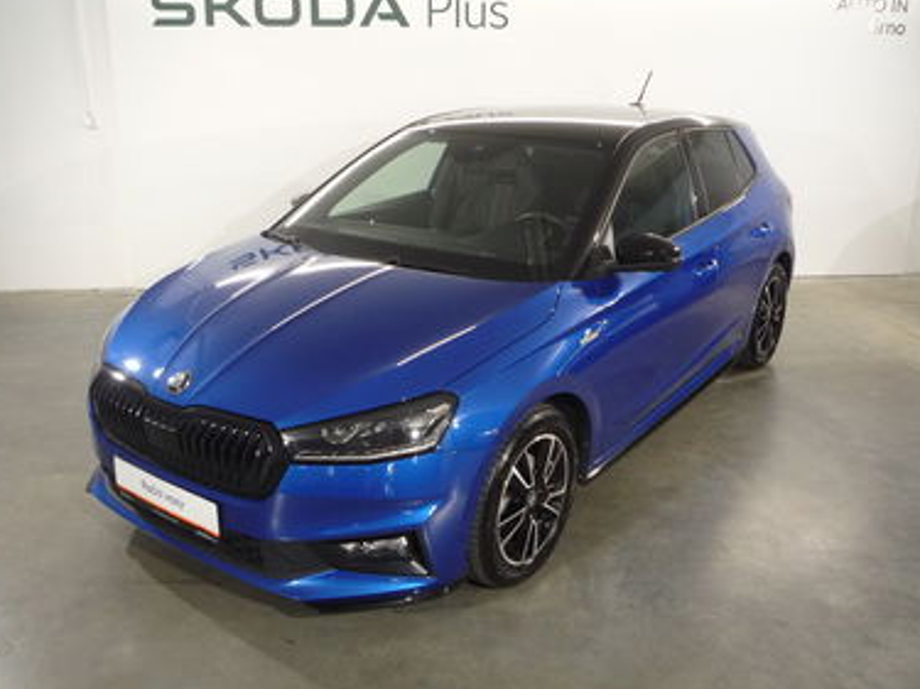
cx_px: 456
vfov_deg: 44.1
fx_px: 850
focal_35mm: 32
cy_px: 338
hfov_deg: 56.8
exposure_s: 1/30
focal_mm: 5.2
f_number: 3.3
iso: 250
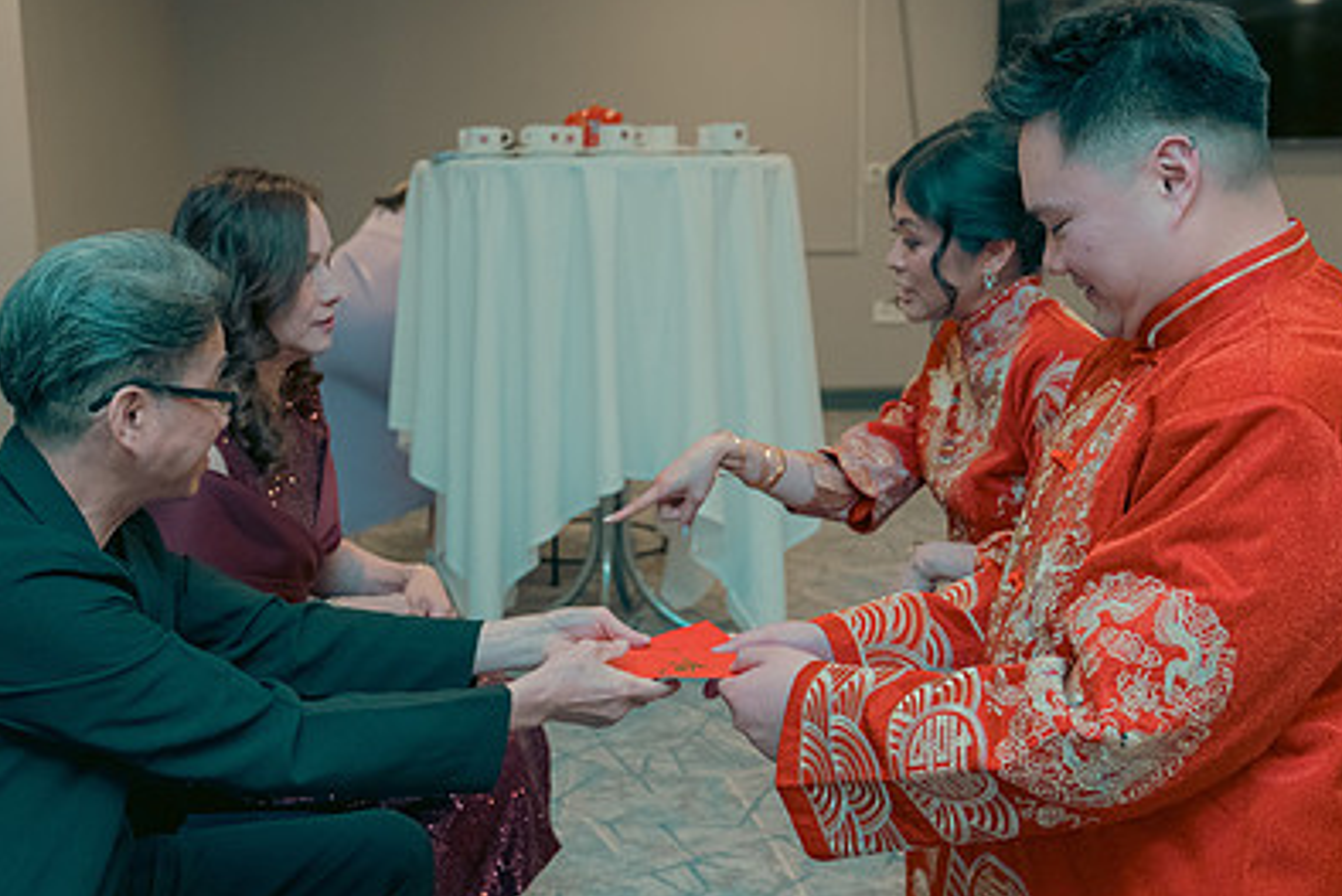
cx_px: 603
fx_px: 1864
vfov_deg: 27.0
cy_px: 530
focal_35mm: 50
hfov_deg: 39.5
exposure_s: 1/160
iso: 2500
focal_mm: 34
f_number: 3.5
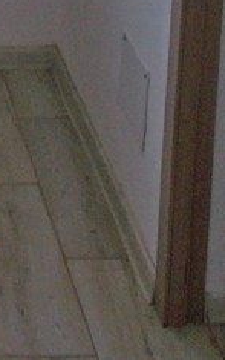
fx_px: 1383
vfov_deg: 13.5
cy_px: -260
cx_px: -130
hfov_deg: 9.0
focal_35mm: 141
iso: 80
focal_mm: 4.6
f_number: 3.2
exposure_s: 1/30
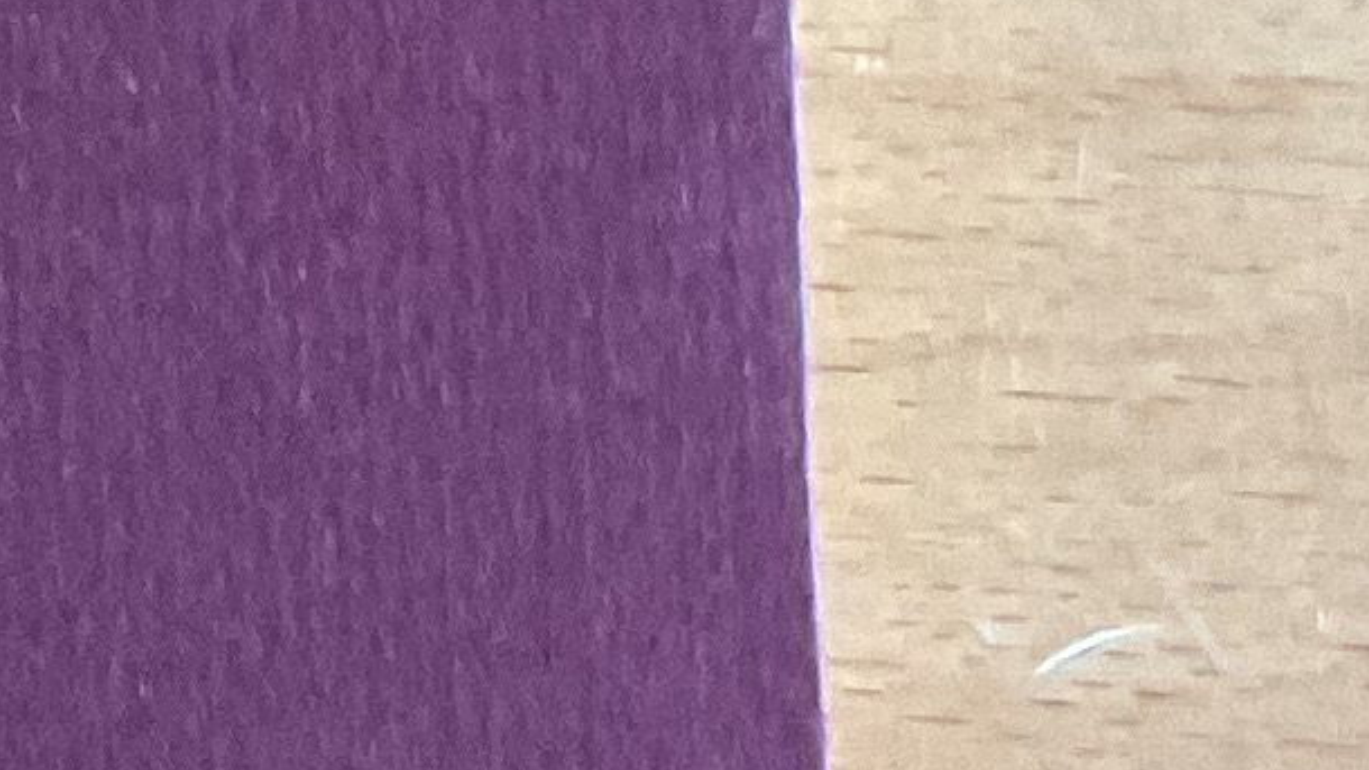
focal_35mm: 209
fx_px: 7586
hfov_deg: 9.5
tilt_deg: -84.6
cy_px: 418
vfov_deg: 5.8
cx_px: -1589
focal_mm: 3
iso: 160
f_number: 1.8
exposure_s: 1/60
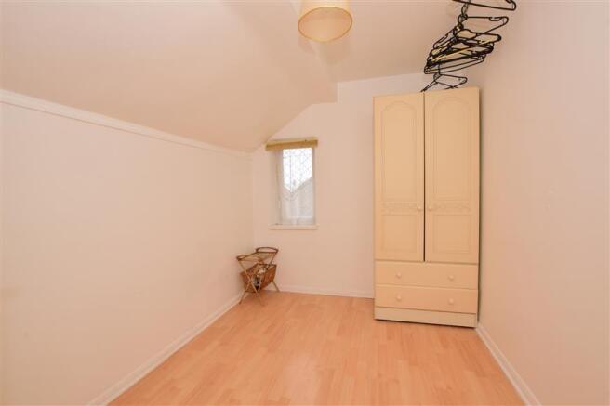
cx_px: 305
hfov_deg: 100.4
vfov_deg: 77.3
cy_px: 203
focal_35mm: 15
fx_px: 254
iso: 400
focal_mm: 10
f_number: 16
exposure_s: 1/25
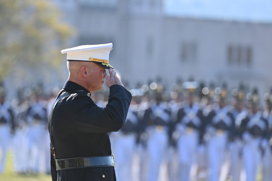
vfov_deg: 3.4
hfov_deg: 5.2
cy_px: 90
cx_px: 136
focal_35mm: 400
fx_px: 3022
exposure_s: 1/640
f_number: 6.3
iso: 400
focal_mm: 400
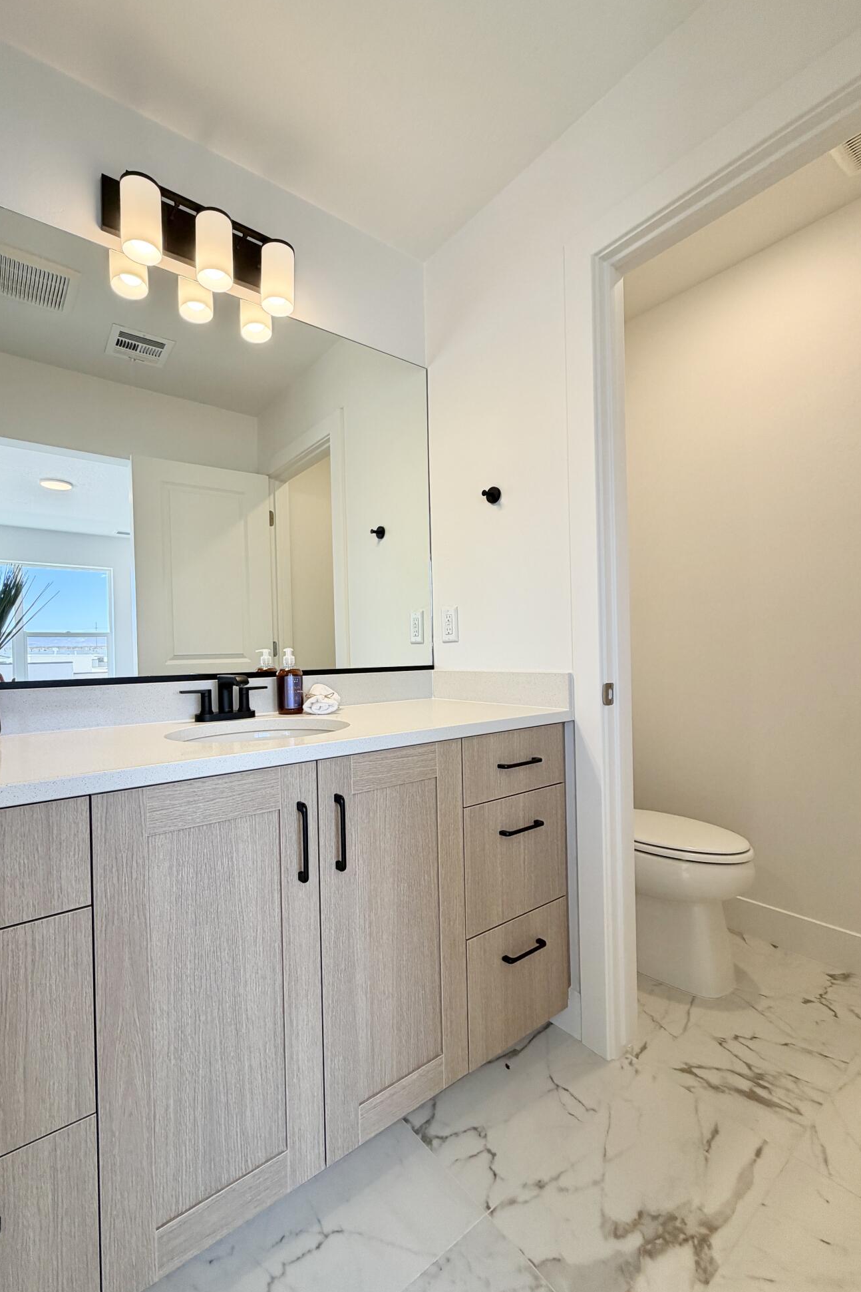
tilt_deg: -0.5
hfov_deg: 76.9
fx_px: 538
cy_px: 658
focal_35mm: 15
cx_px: 368
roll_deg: +1.7
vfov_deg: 100.4
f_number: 2.2
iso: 50
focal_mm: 2.22
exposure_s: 1/126
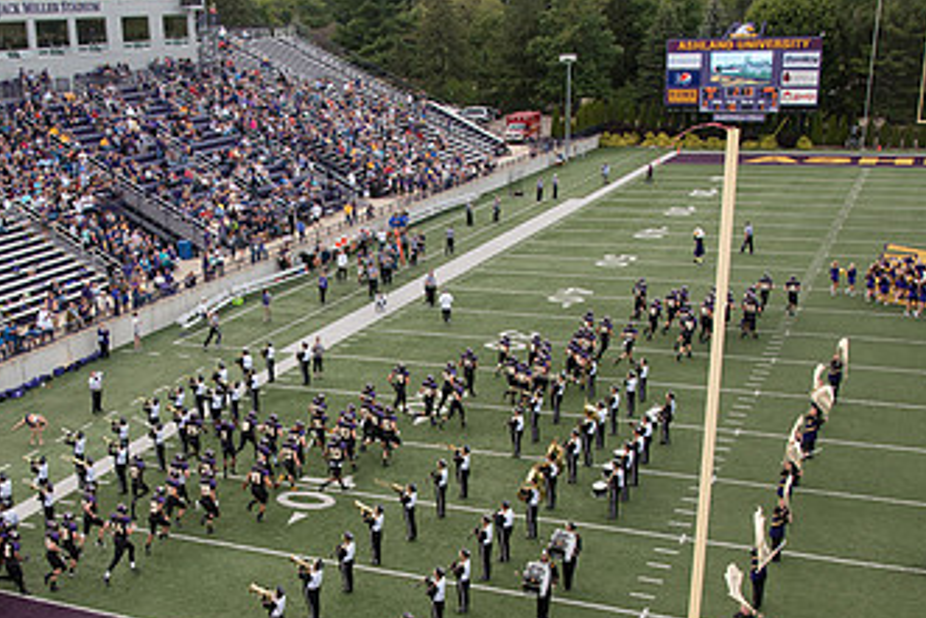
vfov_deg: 31.4
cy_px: 460
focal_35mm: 42
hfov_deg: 45.9
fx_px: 1081
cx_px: 341
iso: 640
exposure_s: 1/640
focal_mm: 24
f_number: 6.3
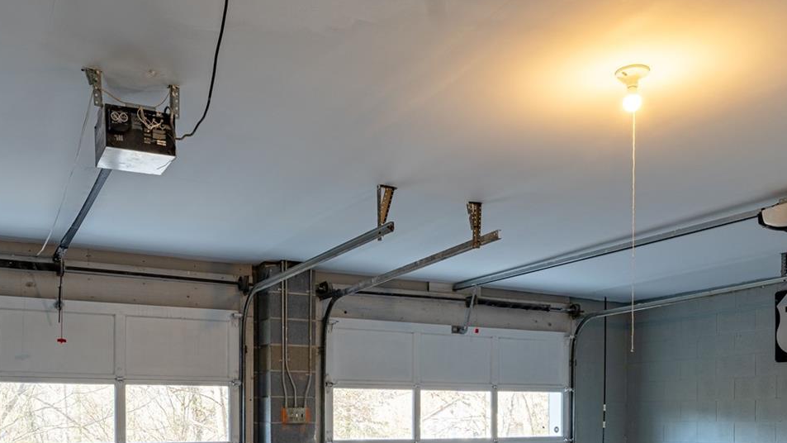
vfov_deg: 30.6
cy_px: 436
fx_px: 751
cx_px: 358
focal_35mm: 36
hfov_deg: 55.2
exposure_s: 1/30
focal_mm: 16
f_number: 8
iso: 200
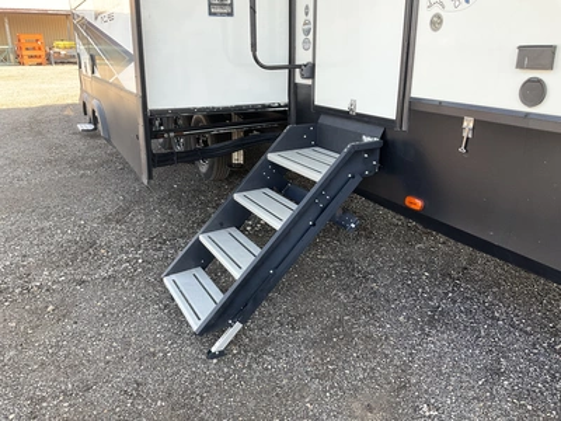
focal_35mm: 29
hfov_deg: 61.7
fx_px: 470
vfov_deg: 48.2
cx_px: 280
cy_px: 210
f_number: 1.8
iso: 20
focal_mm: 3
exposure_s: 1/157
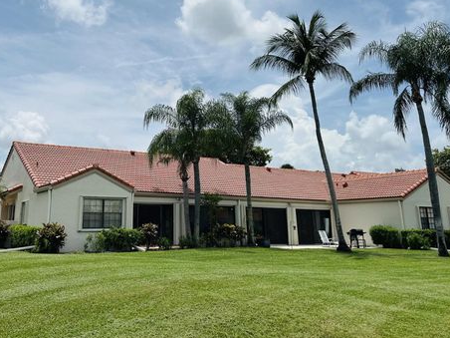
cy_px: 112
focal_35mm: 34
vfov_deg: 41.2
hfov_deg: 53.3
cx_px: 166
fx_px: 442
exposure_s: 1/10753
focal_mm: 6.86
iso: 80
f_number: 1.78
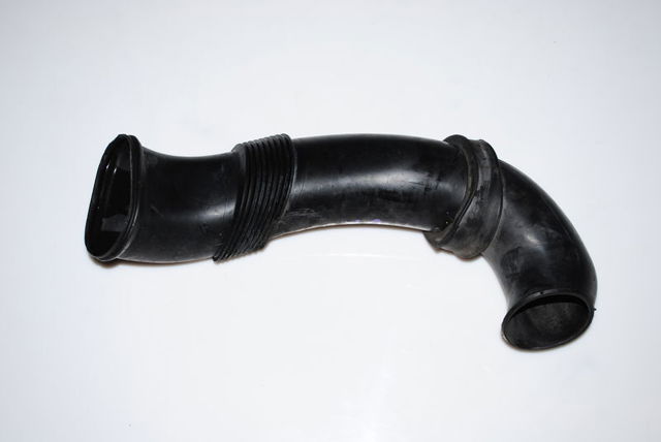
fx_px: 965
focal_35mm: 52
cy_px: 221
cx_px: 330
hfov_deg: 37.8
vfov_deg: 25.8
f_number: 5.6
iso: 100
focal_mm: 35
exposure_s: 1/125
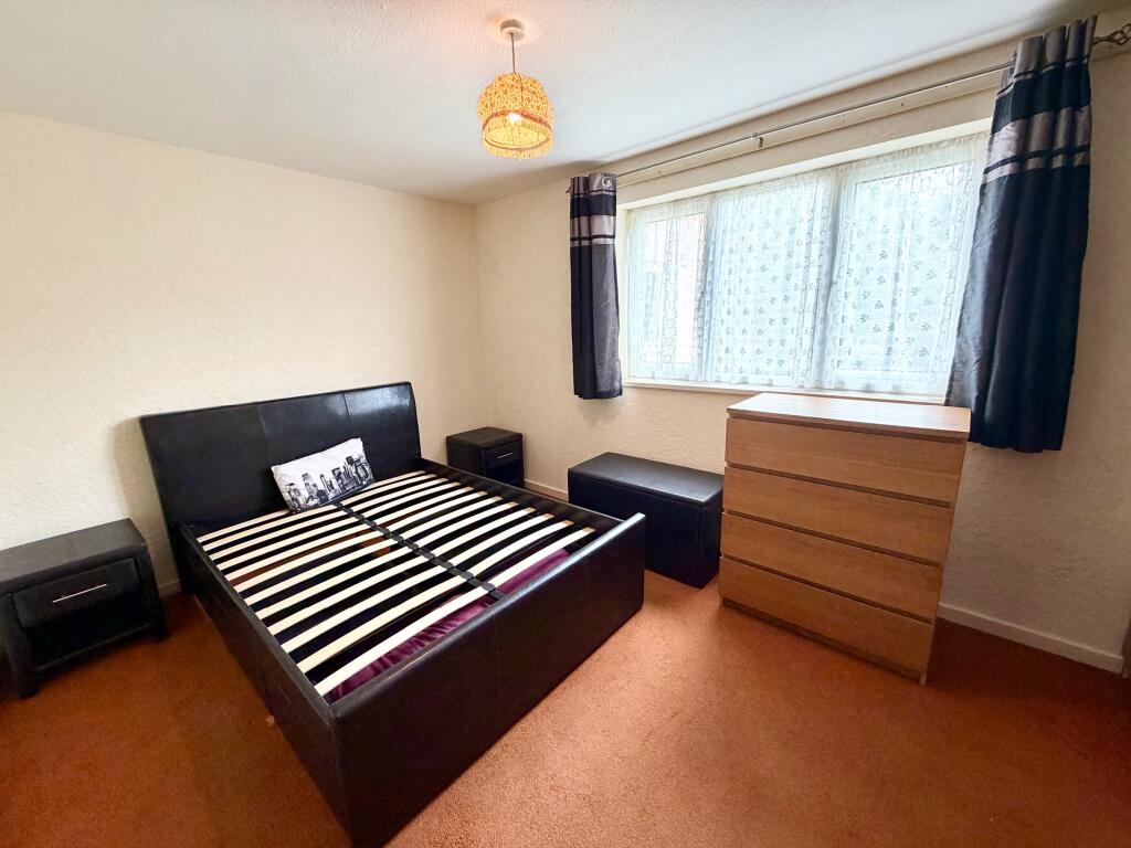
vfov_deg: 85.7
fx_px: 457
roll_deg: +2.0
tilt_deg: -12.3
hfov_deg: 102.1
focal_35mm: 14
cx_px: 566
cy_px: 424
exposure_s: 1/100
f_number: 2.2
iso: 200
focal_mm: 2.22
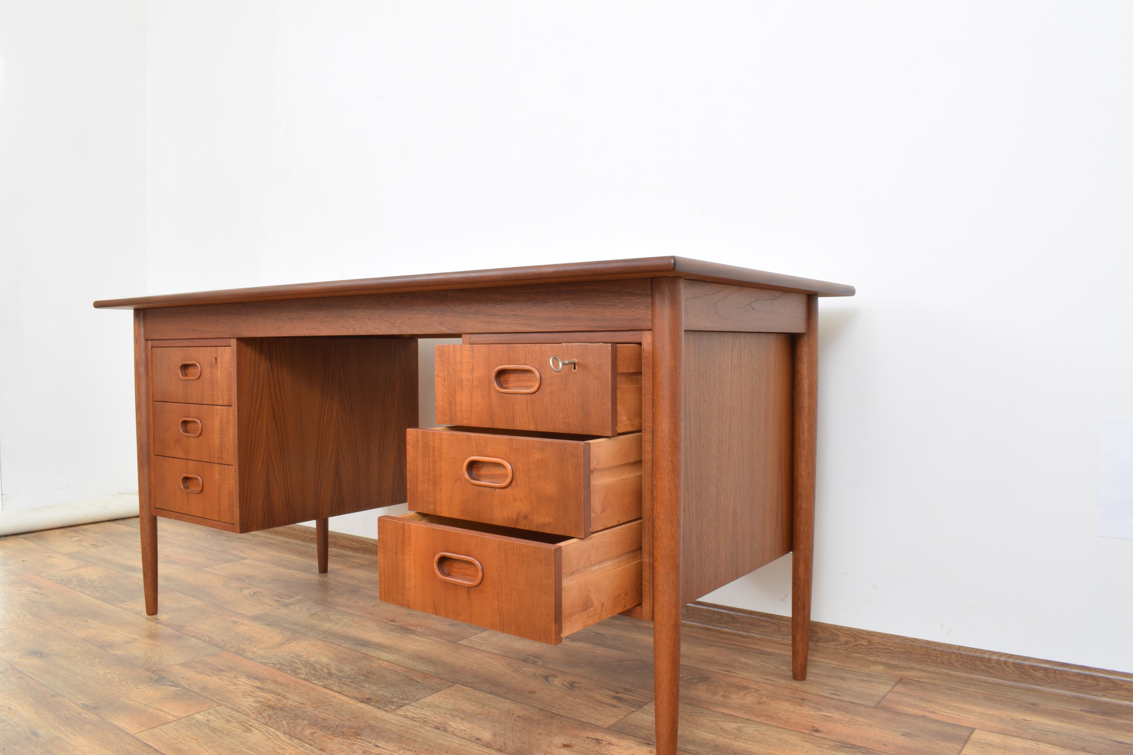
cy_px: 378
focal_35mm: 27
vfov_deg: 47.9
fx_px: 850
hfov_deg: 67.4
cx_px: 566
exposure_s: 4
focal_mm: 18
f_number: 22
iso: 100
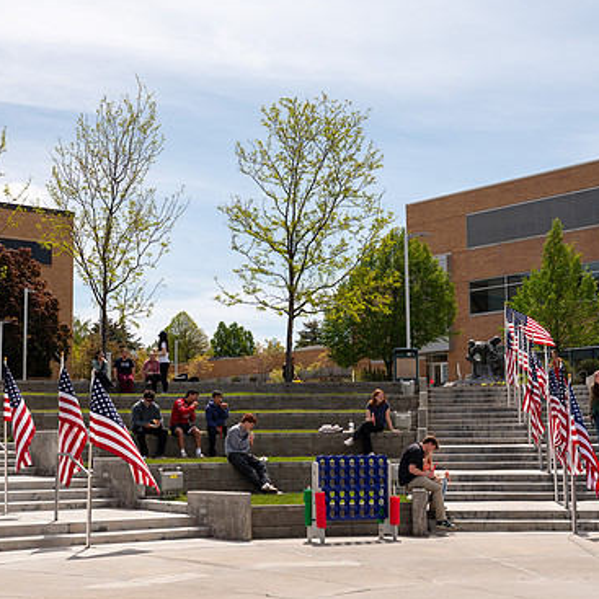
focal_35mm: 57
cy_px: 290
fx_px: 1116
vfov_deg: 30.0
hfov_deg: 30.0
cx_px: 273
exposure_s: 1/1250
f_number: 5.6
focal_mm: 40
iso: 140
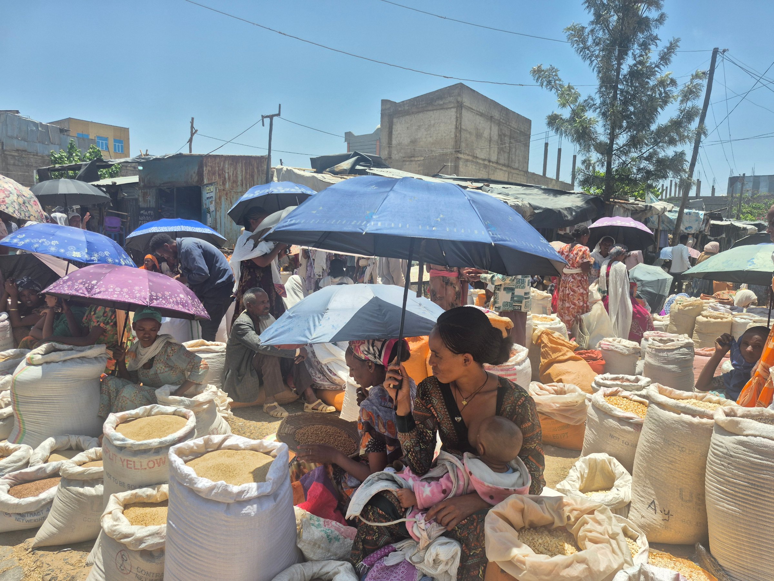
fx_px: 514
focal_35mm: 23
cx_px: 387
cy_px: 290
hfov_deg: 73.9
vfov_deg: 58.9
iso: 25
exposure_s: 1/1408
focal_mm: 5.4
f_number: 1.8
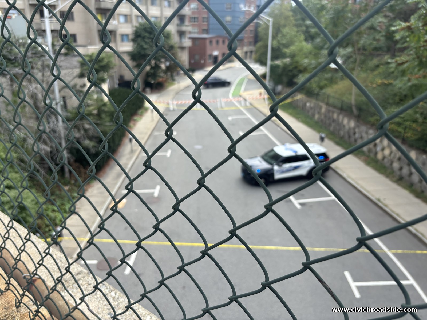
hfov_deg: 67.3
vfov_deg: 53.1
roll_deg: -1.4
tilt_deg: -22.6
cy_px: 160
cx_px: 214
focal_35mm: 26
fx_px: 321
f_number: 1.6
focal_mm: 5.96
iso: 50
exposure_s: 1/1295
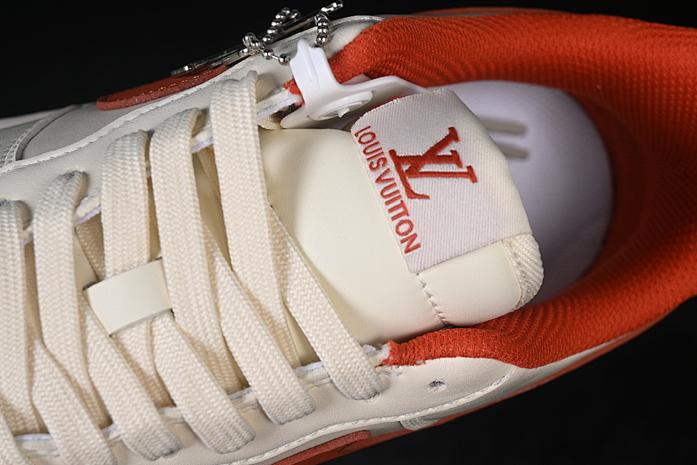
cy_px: 232
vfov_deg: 18.2
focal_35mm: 75
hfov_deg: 27.0
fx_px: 1452
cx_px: 348
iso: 160
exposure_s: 1/80
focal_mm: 50
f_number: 7.1
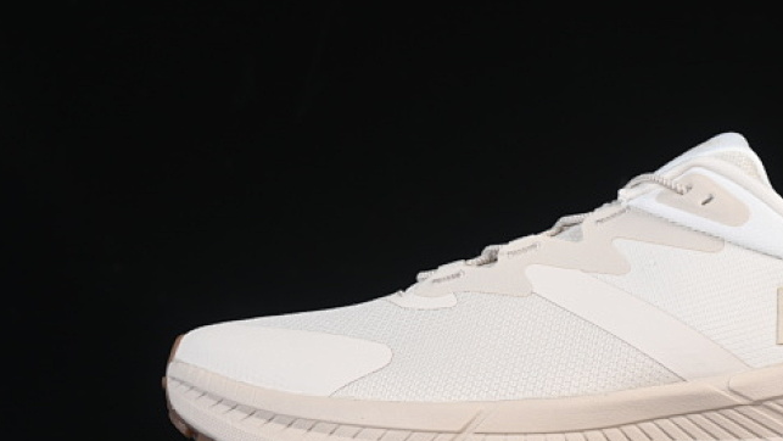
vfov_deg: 9.2
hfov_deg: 16.1
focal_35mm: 132
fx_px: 2741
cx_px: 631
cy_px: 262
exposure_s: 1/80
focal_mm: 50
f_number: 8
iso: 160
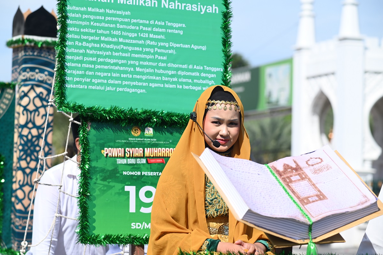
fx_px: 1169
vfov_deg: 12.4
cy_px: 128
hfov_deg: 18.6
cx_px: 192
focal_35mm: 110
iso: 200
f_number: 5.6
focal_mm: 110
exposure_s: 1/1000
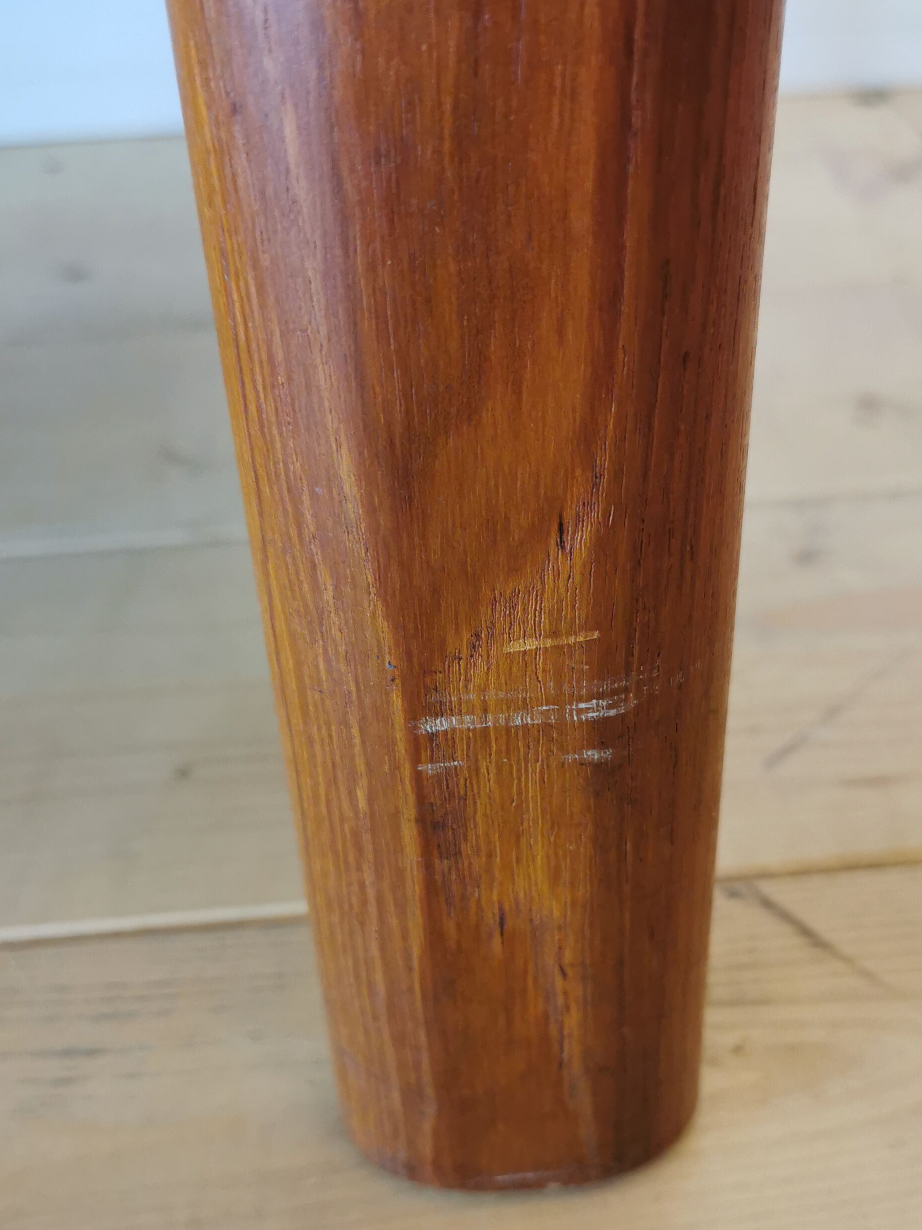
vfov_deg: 46.6
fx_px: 1420
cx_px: 553
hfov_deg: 35.8
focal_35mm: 40
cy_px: 727
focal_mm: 5.58
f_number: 1.8
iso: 160
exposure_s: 1/100
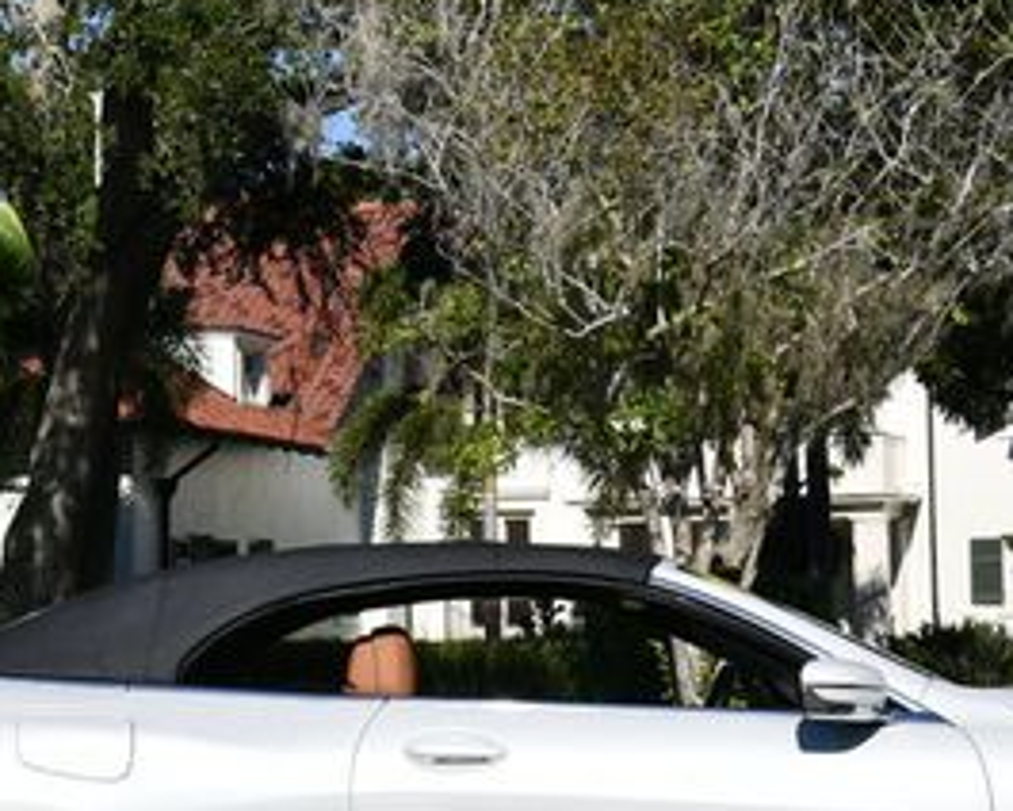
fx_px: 3538
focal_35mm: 118
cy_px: 440
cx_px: 604
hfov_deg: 16.3
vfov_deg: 13.1
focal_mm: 26
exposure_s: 1/320
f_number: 9
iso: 100
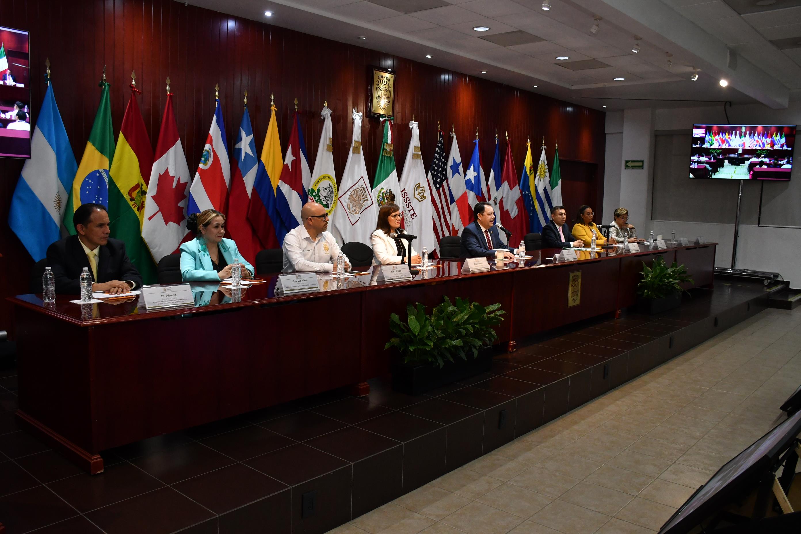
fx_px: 667
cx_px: 400
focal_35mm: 30
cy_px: 267
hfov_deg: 61.9
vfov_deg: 43.6
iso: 1000
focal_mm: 20
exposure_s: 1/100
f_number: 5.6
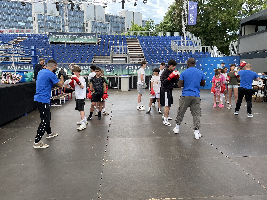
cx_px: 134
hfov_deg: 67.3
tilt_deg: -9.0
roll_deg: +0.2
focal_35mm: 26
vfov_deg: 53.1
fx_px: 201
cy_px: 100
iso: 32
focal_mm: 4.2
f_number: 1.6
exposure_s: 1/759
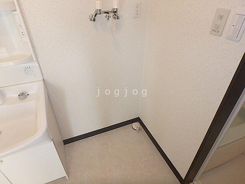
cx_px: 122
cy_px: 92
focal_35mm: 21
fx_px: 149
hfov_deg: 79.0
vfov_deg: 63.4
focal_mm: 3.7
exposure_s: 1/30
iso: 400
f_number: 3.5
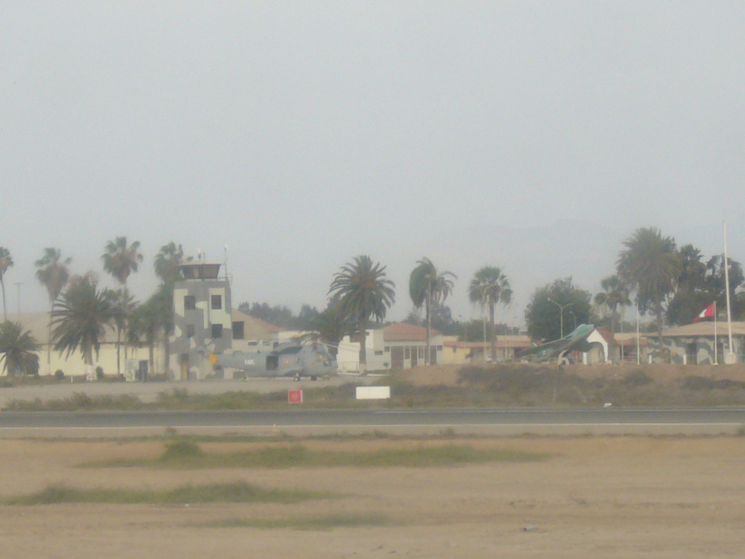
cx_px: 372
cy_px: 280
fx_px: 2195
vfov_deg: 14.5
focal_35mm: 102
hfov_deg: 19.3
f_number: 5.6
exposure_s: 1/100
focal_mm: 16.8
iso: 100
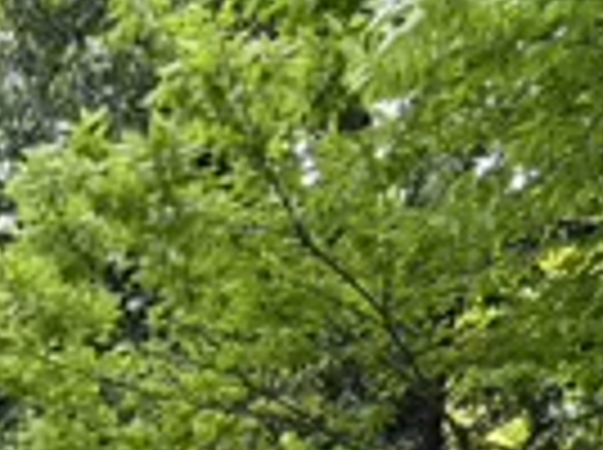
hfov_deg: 12.8
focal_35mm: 136
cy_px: 1100
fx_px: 2365
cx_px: -567
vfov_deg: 9.6
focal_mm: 5.96
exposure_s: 1/266
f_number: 1.6
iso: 40
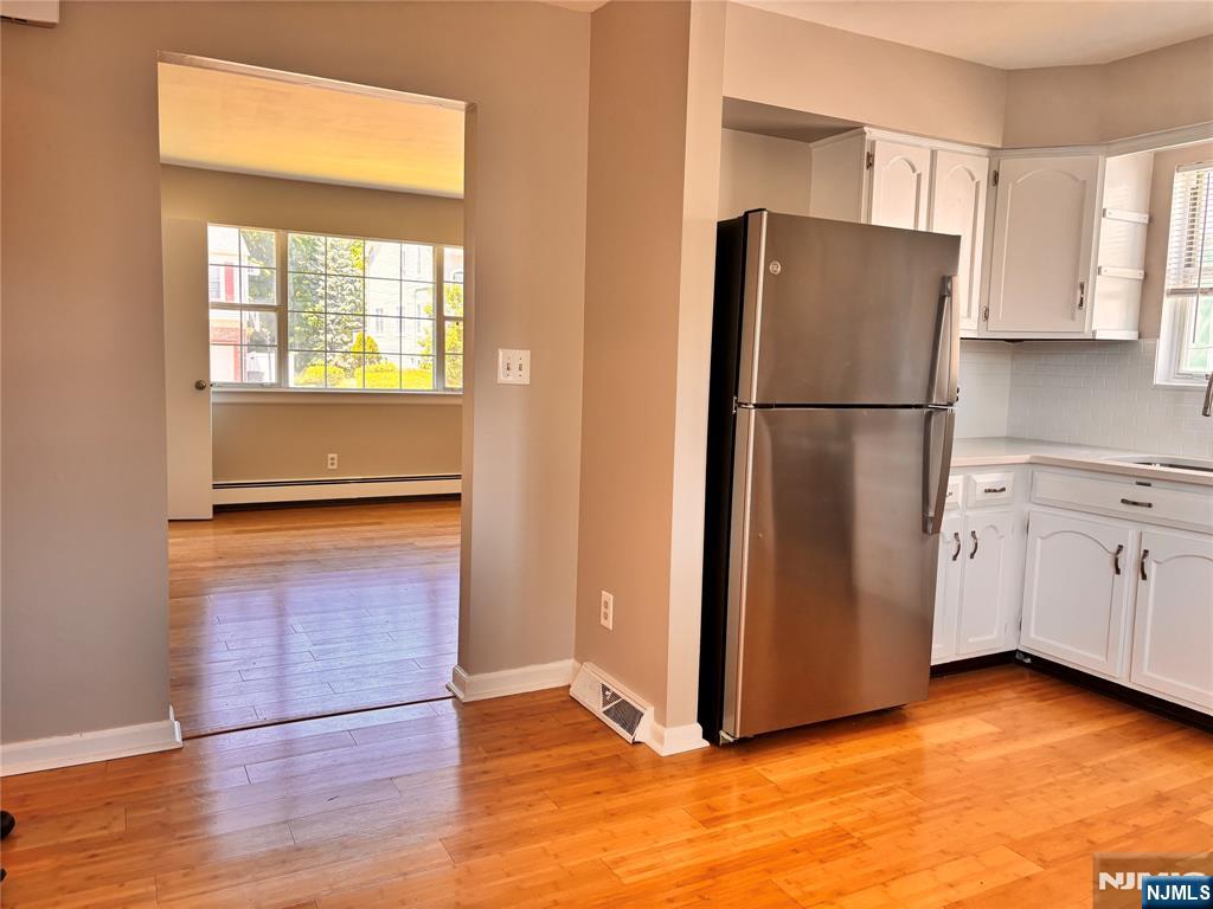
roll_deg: -1.6
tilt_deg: -7.0
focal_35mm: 26
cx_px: 606
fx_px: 911
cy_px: 454
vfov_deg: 53.1
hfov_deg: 67.3
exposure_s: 1/121
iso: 100
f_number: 1.6
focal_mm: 5.96
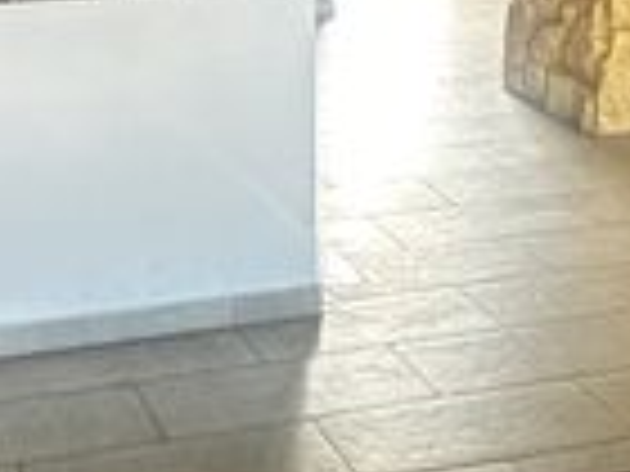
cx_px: 320
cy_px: 256
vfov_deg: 22.9
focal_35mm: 64
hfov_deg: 30.3
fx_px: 1165
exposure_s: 1/99
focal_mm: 2.22
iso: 200
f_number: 2.2
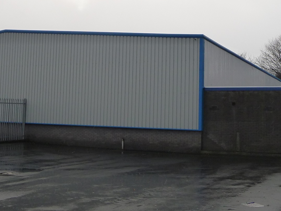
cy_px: 74
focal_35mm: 57
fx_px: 463
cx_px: 95
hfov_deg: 33.5
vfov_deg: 25.6
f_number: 3.3
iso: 160
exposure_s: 1/400
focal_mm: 4.7
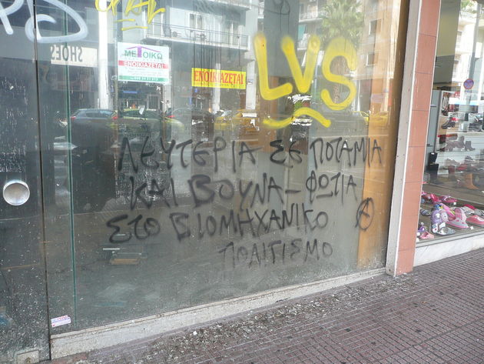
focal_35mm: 28
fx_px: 392
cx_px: 242
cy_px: 182
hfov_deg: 63.4
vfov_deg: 49.8
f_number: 3.3
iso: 100
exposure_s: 1/50
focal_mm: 4.6
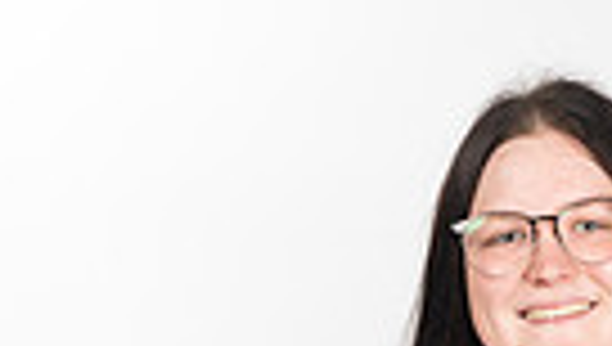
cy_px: 1007
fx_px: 3088
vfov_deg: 6.0
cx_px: 544
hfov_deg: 11.3
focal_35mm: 190
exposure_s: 1/500
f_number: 7.1
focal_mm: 55
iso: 200
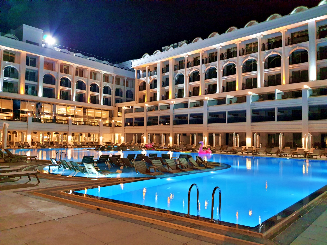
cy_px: 122
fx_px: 246
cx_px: 164
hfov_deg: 67.3
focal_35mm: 26
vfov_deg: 53.1
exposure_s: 1/33
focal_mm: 4.32
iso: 640
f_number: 1.7
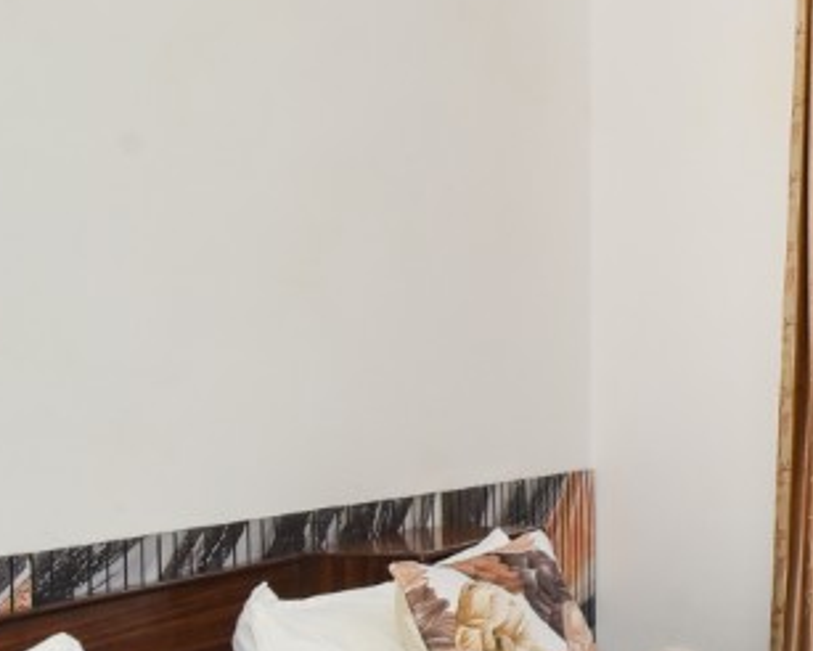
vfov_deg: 28.6
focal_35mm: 53
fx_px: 1276
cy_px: 364
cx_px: 1267
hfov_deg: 25.2
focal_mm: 16
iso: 1000
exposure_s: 1/100
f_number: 8
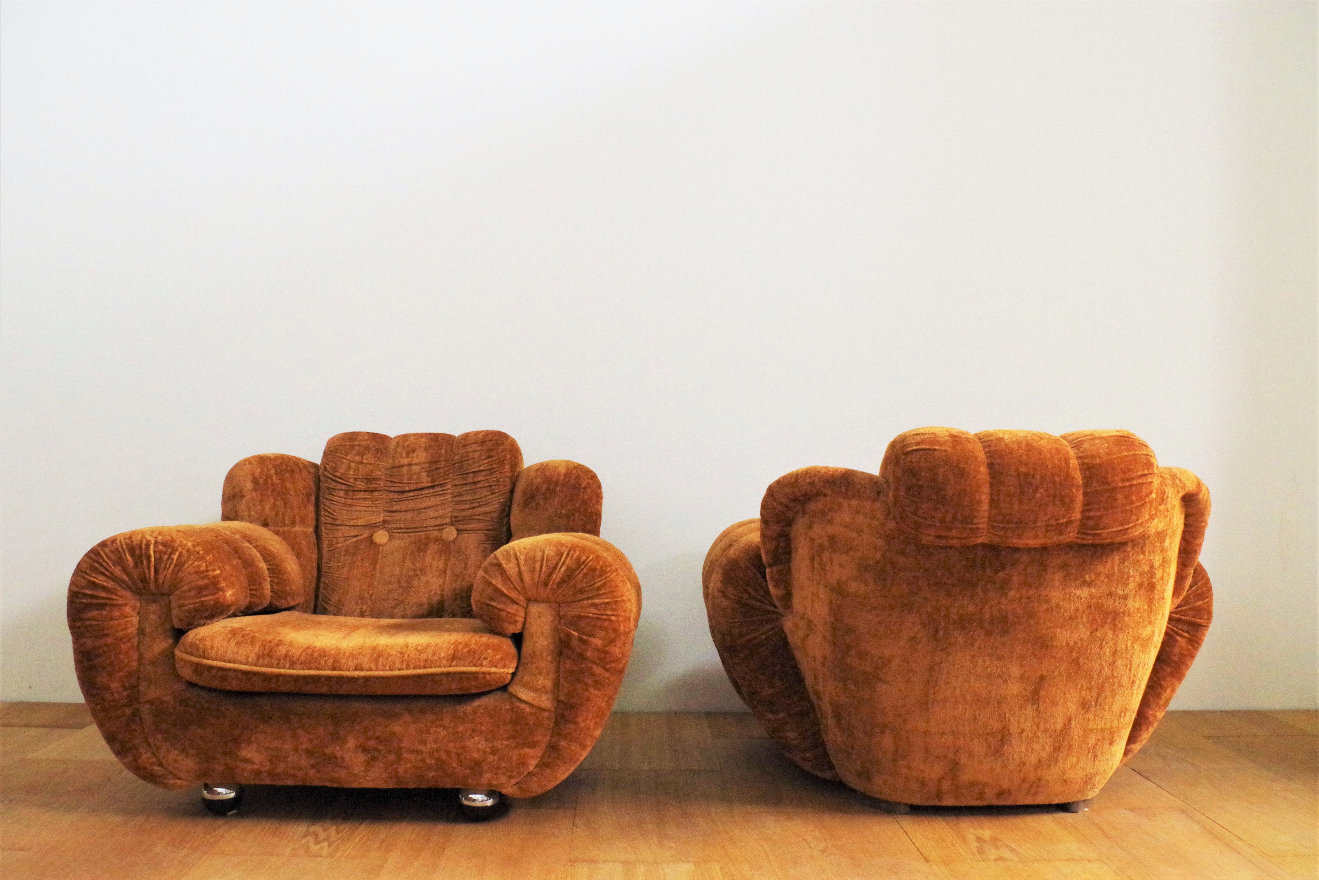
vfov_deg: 43.6
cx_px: 660
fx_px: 1099
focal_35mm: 30
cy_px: 440
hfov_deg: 61.9
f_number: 8
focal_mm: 20
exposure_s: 1/100
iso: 3200
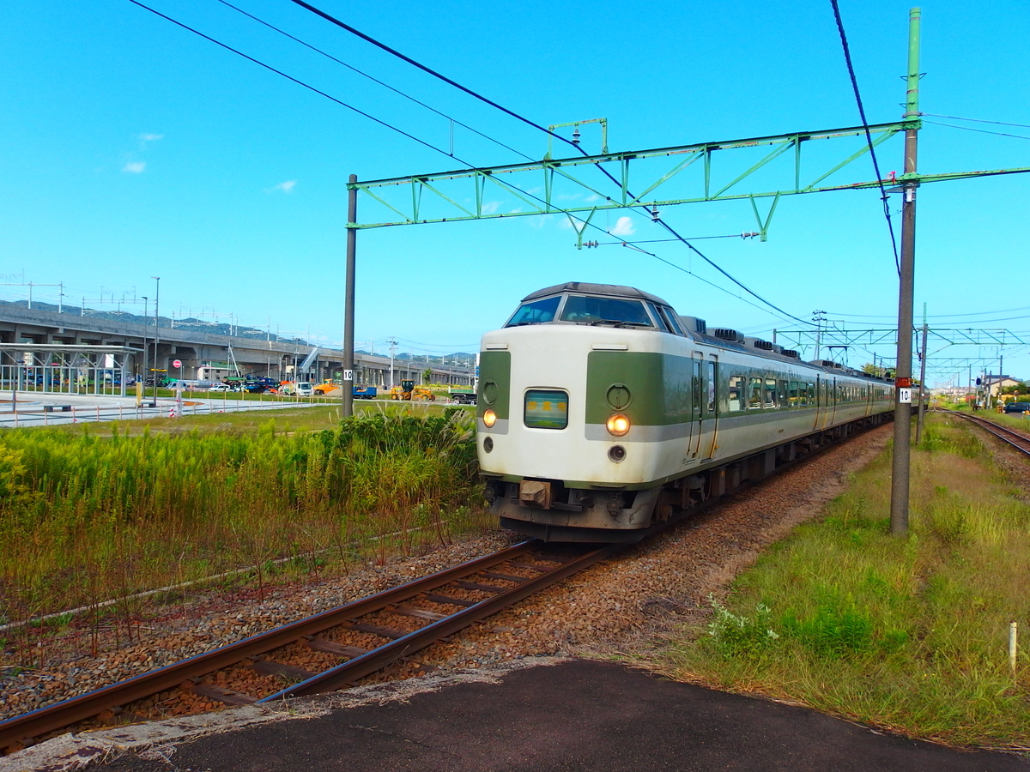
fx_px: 774
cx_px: 515
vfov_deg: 53.1
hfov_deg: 67.3
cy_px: 386
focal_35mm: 26
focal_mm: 4.7
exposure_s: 1/800
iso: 100
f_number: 4
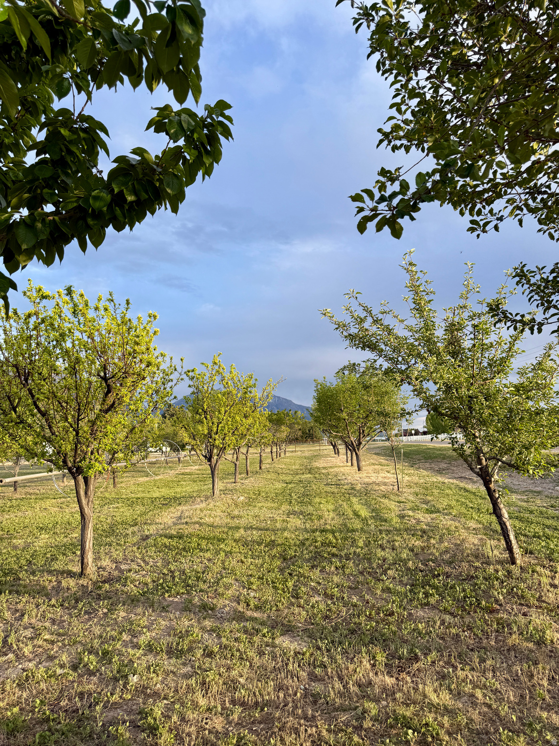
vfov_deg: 71.6
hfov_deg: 56.8
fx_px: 517
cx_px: 280
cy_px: 373
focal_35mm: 24
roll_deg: +0.4
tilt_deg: +8.5
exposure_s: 1/909
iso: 80
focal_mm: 6.76
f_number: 1.78
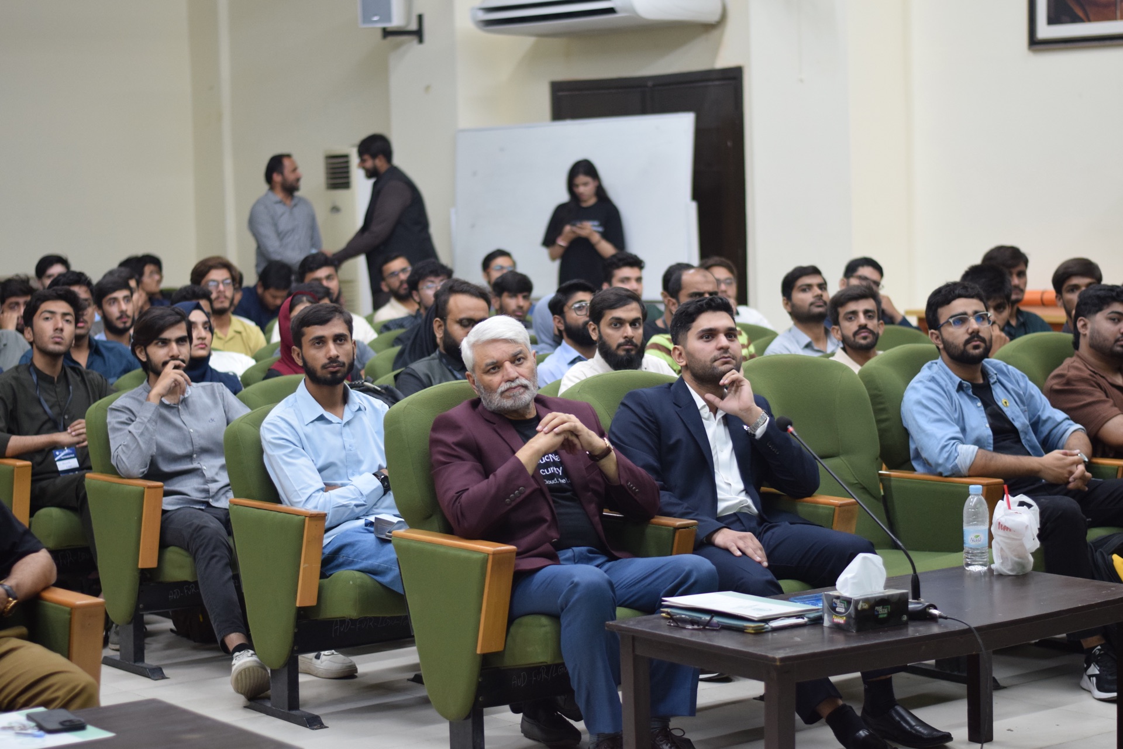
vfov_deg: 18.2
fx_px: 2339
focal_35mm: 75
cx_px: 562
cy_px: 374
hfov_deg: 27.0
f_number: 1.8
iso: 800
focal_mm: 50
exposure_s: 1/250
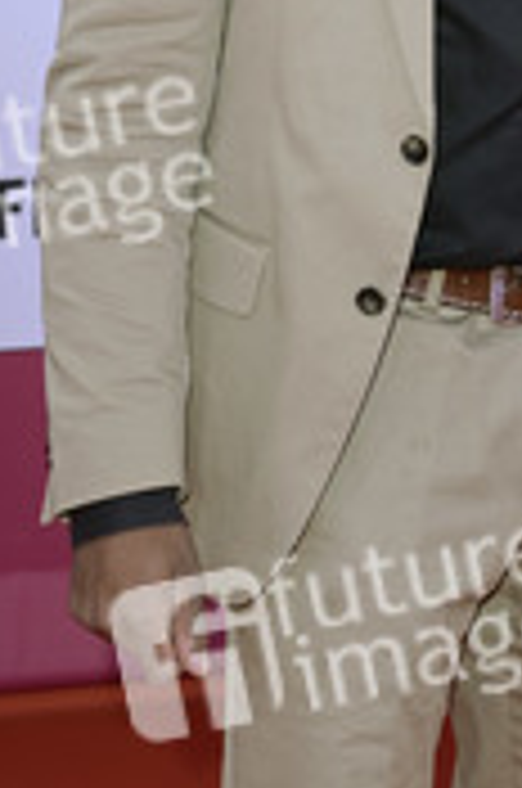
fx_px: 3101
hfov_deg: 9.6
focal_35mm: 142
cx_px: 472
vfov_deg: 14.2
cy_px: -41
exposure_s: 1/250
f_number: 5.6
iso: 400
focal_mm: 62
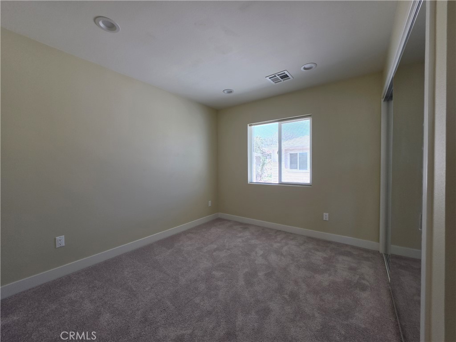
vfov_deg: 89.9
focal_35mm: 13
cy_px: 171
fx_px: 171
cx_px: 228
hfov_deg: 106.2
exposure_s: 1/120
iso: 32
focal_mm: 2.2
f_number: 1.9
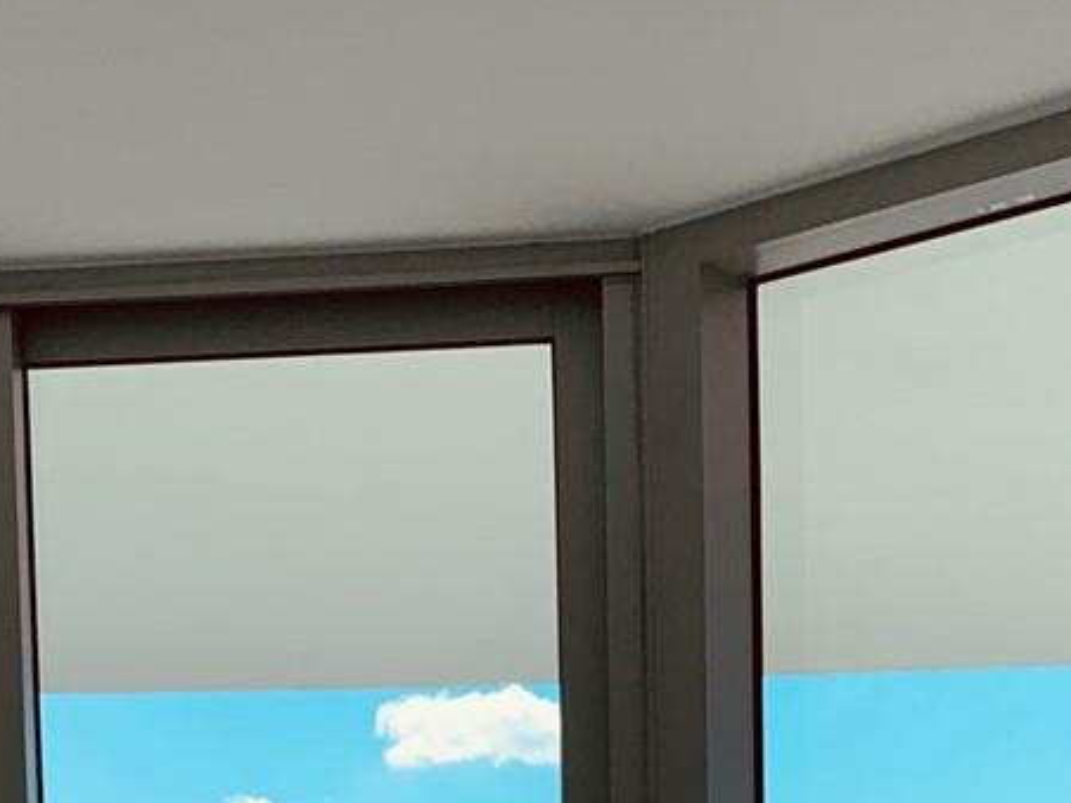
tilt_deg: -2.3
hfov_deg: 21.3
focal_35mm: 92
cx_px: 457
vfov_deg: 14.4
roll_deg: +1.1
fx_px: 2846
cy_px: 1393
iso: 25
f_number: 1.8
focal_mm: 4.25
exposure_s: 1/1111
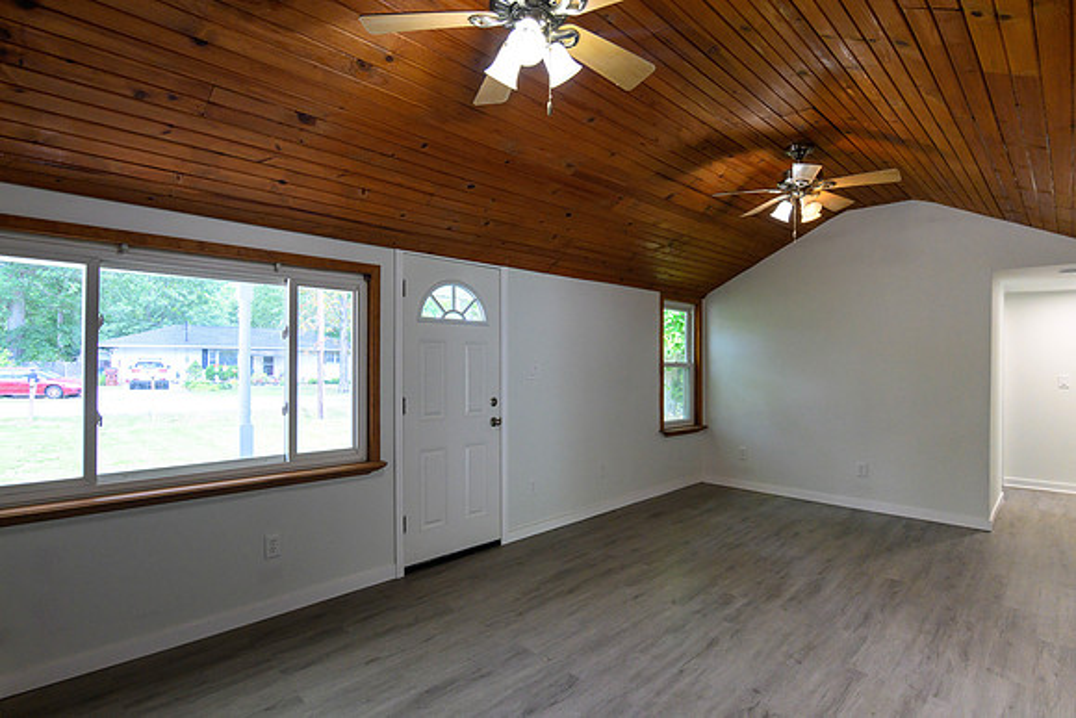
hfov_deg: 92.7
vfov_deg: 70.0
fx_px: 513
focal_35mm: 17
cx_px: 538
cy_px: 359
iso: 1000
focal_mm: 17
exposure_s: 1/160
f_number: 5
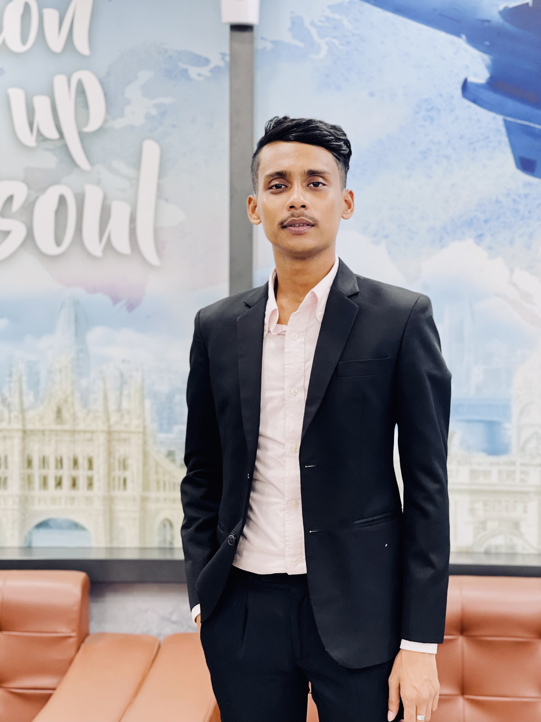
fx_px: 1334
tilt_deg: -3.1
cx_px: 270
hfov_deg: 22.9
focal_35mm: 64
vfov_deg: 30.3
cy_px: 361
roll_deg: -1.0
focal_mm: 7.5
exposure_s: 1/100
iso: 200
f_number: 2.2
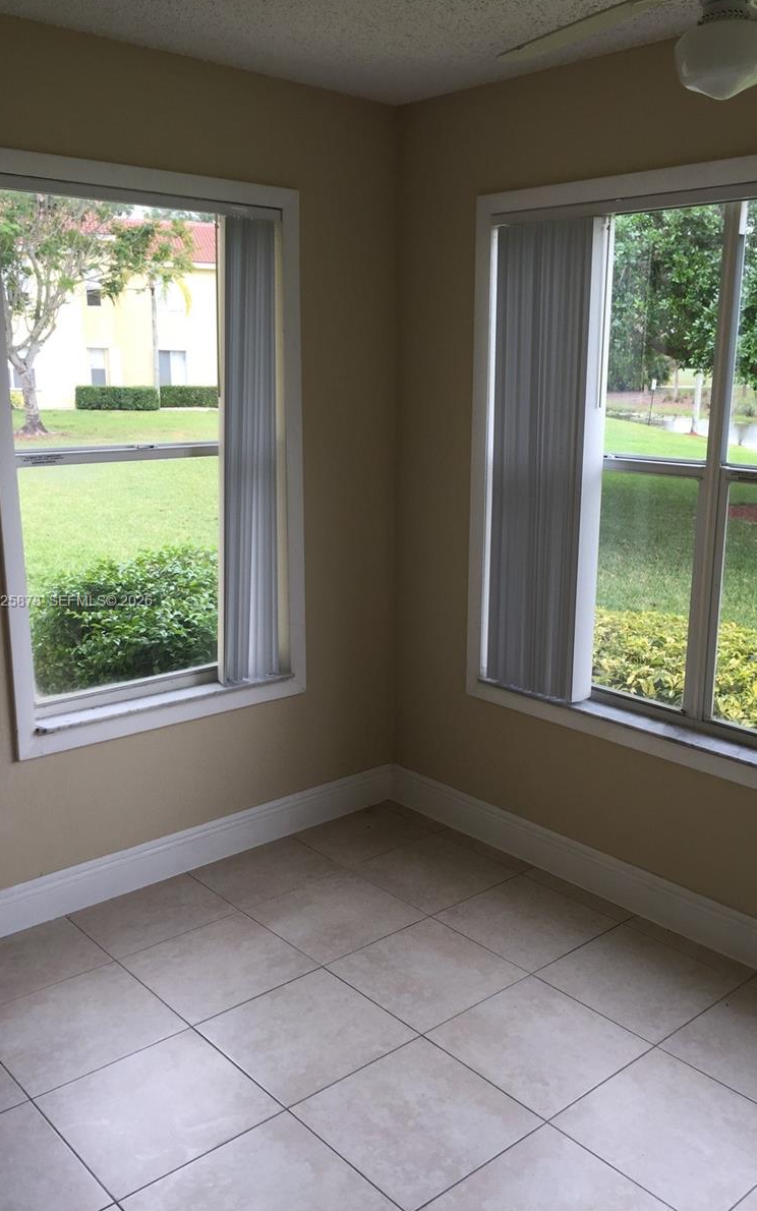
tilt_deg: -13.0
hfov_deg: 40.5
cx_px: 422
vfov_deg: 61.2
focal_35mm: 31
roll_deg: -1.2
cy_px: 602
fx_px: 1023
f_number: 2.2
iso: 32
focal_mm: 4.15
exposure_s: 1/217
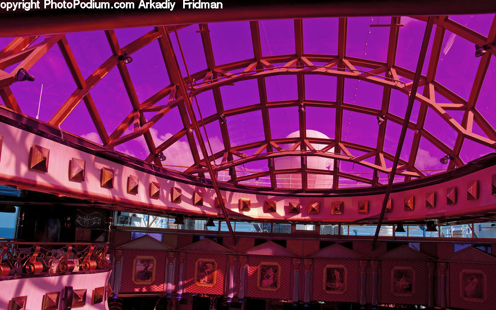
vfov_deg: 44.5
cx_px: 245
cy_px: 159
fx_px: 379
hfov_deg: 66.5
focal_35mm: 28
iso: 200
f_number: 6.3
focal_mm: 18
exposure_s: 1/400
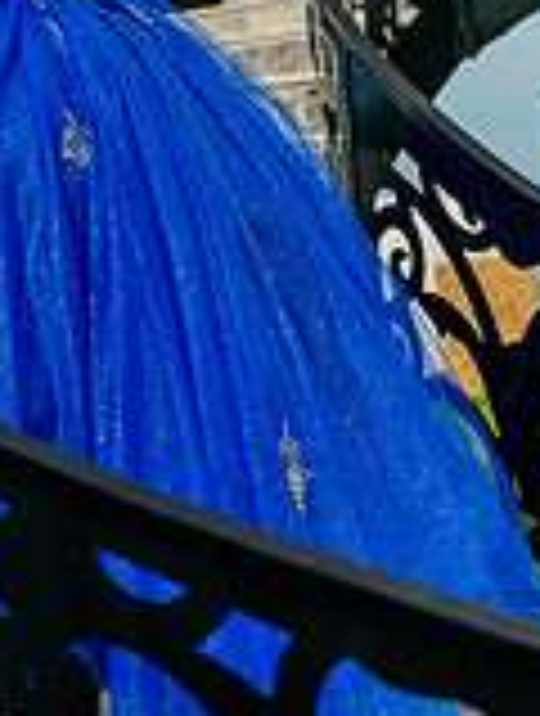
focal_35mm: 95
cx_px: -18
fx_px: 1968
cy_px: -135
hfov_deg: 15.3
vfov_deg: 19.4
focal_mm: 35
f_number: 1.4
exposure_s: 1/250
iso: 100
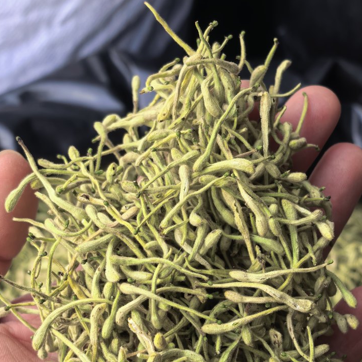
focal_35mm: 66
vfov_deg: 25.9
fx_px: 781
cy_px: 260
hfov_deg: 26.1
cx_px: 185
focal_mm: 5.75
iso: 50
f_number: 2
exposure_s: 1/154
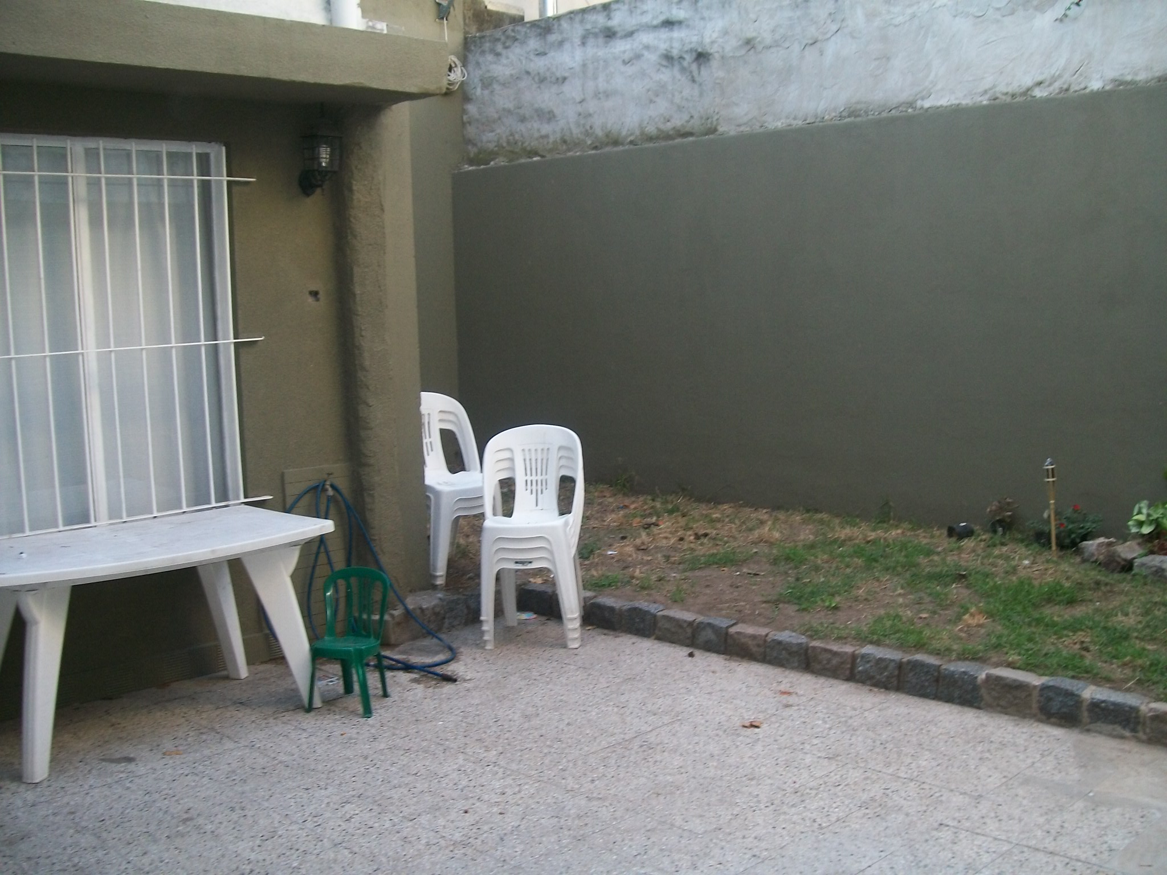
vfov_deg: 39.7
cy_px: 438
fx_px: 1214
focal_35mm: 36
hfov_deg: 51.4
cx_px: 584
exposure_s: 1/80
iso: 80
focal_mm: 6
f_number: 2.7
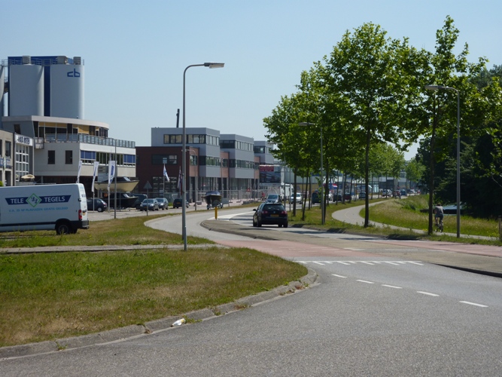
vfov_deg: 16.4
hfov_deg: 21.8
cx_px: 251
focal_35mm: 90
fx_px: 1305
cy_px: 188
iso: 80
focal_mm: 14.7
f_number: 5.6
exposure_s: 1/640
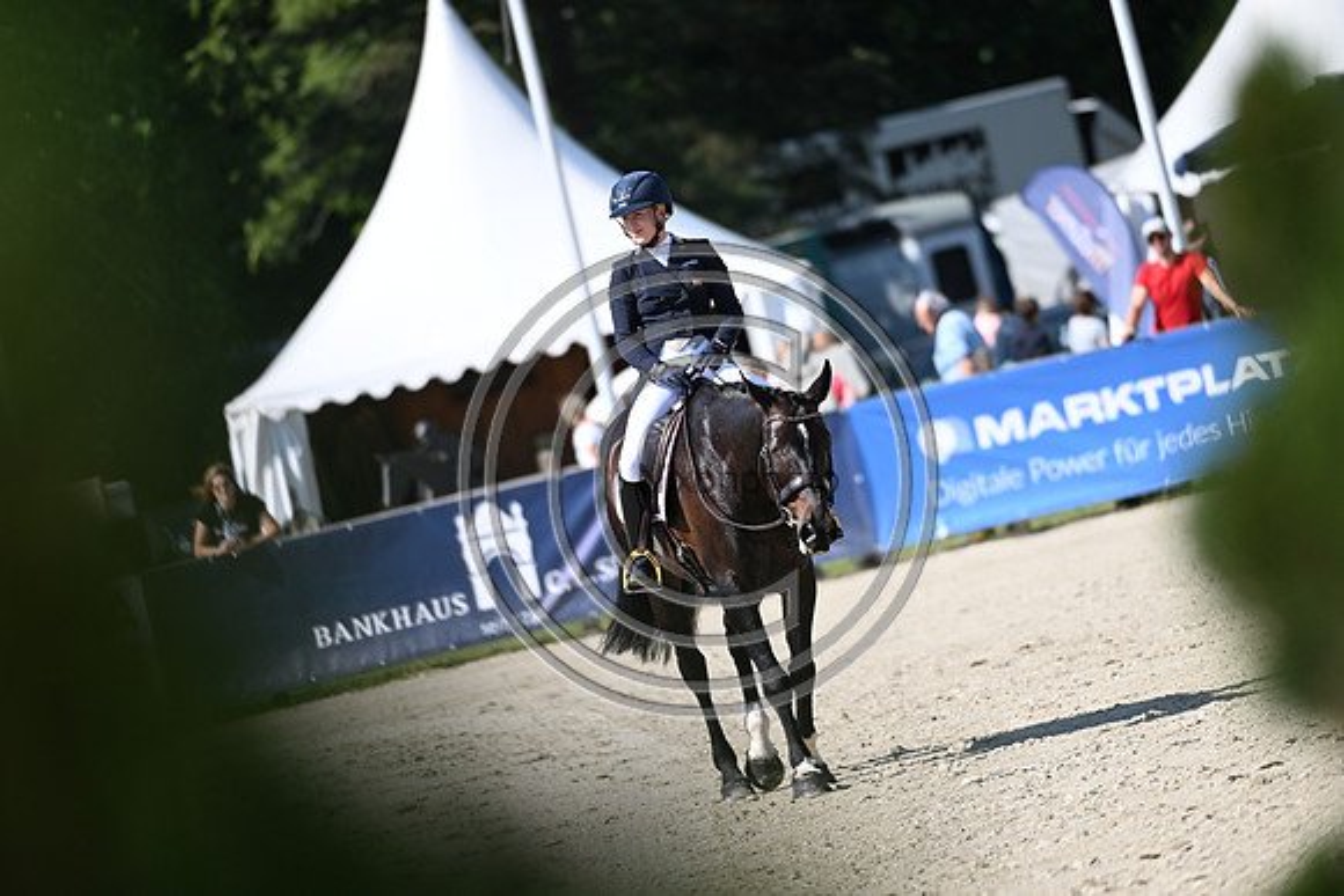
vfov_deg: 3.4
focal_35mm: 400
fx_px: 14936
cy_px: 448
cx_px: 672
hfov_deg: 5.2
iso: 400
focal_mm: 400
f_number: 5
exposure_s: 1/1600
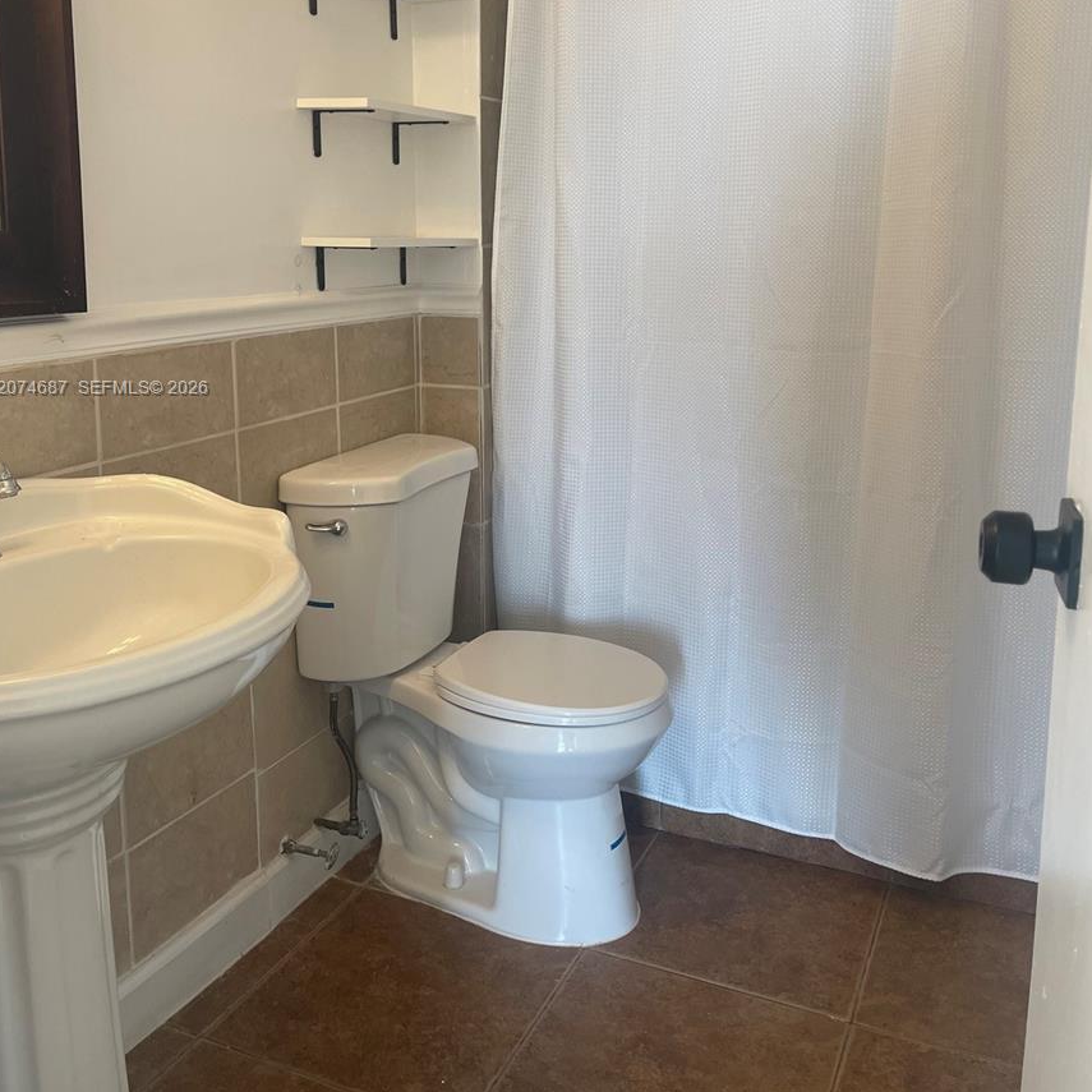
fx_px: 1106
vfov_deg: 51.8
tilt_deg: -8.2
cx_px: 547
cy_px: 390
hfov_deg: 52.5
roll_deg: -0.1
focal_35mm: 31
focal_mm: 5.1
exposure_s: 1/120
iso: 125
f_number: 1.6
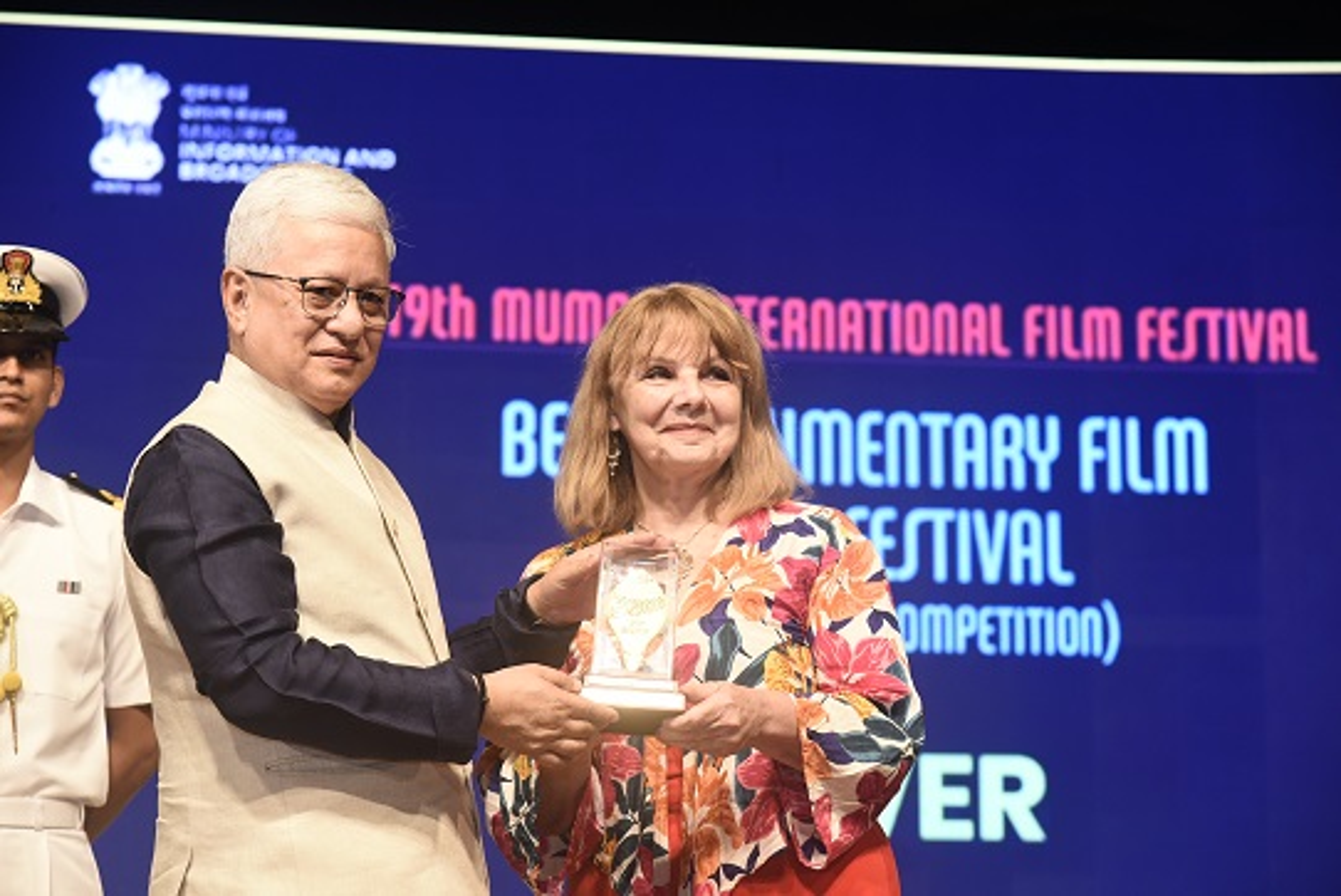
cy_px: 448
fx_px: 3727
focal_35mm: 100
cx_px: 670
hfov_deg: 20.4
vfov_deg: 13.7
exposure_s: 1/160
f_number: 5.6
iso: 1250
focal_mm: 100
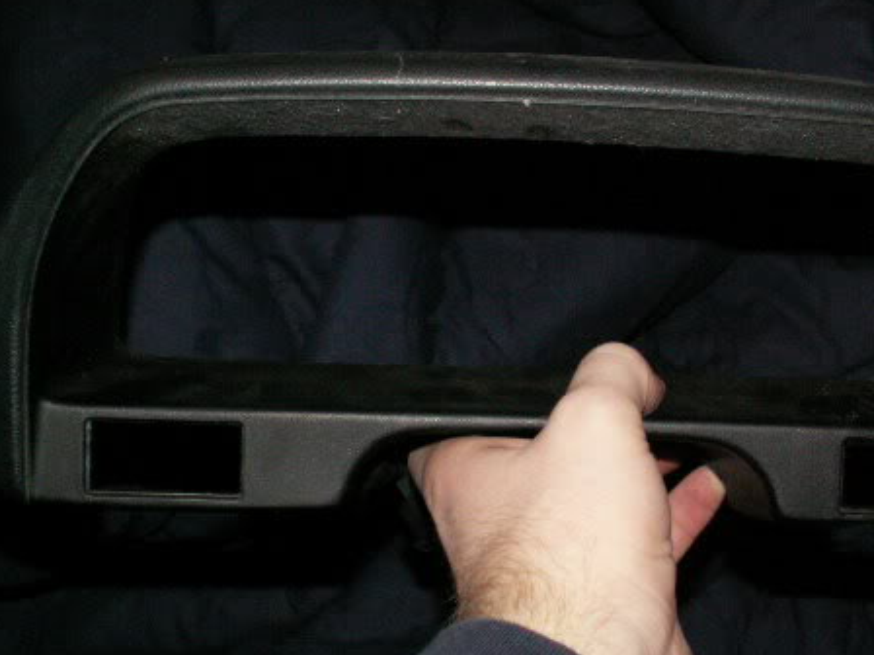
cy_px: 333
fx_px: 1262
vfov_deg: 29.1
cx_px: 550
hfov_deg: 37.9
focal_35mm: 50
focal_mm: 5.86
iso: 160
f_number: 2.8
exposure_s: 1/40
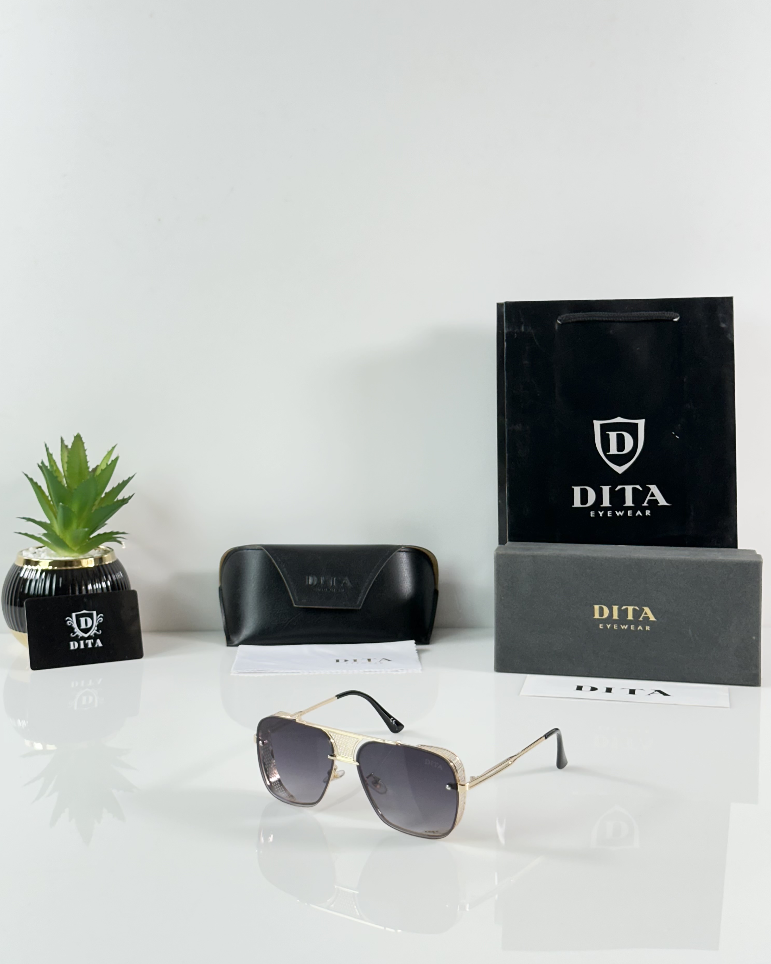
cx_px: 384
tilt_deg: -6.9
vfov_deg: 36.6
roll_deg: +0.1
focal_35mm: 51
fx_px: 1455
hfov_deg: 29.7
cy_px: 443
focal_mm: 6.86
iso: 80
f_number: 1.78
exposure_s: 1/100
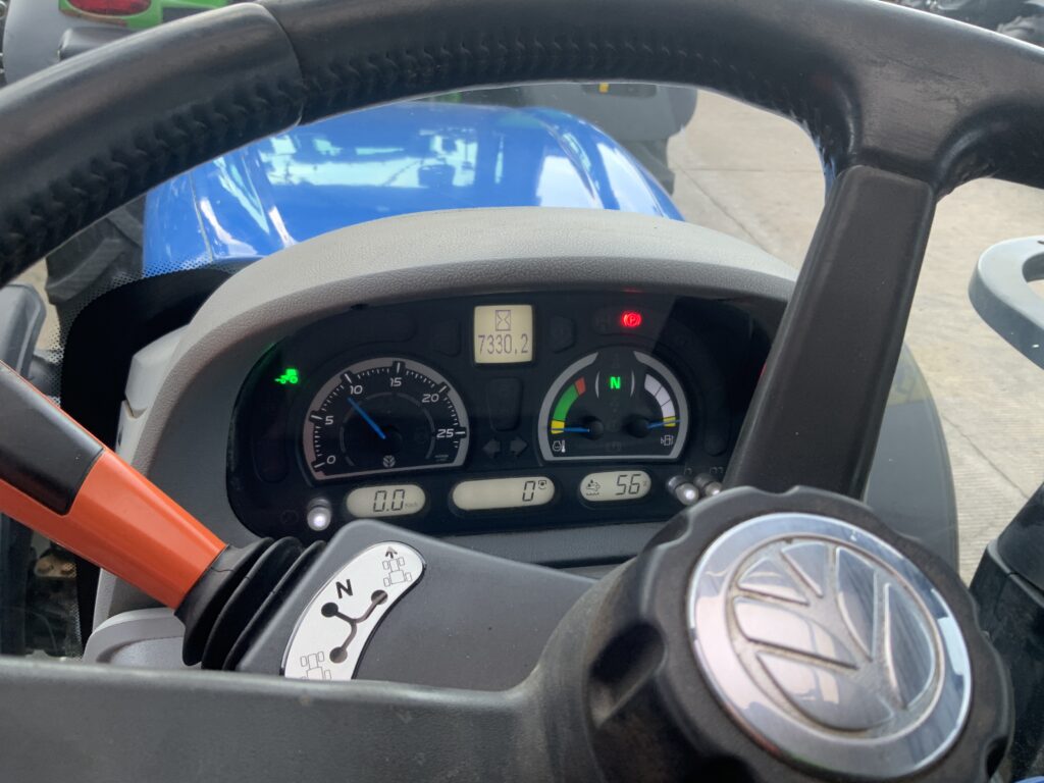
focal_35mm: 29
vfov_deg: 48.2
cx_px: 522
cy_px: 392
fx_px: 875
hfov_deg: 61.7
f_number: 1.8
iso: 16
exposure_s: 1/135
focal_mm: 3
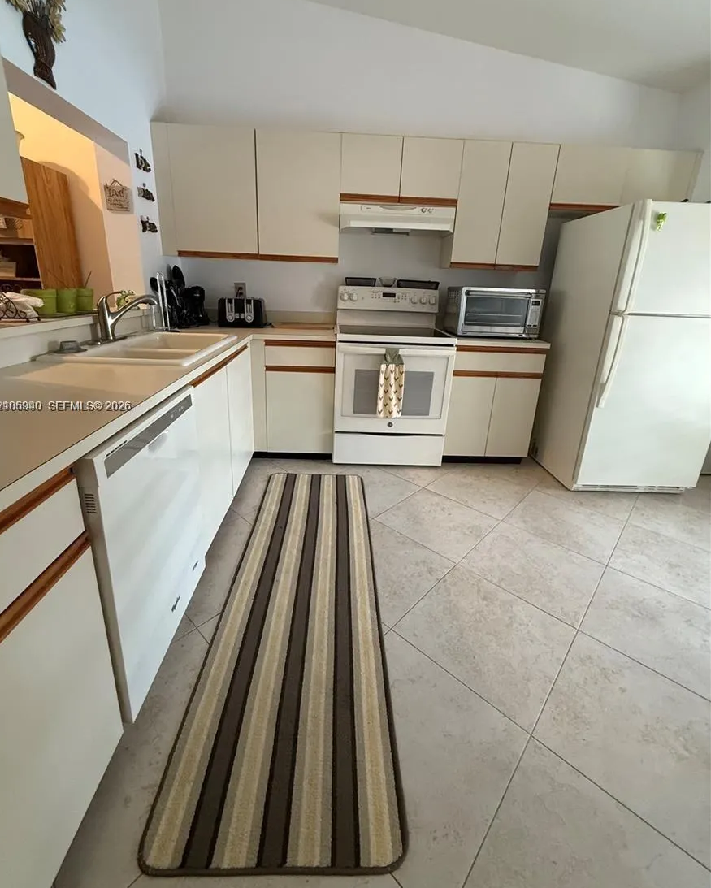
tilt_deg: -16.3
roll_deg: -2.9
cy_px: 407
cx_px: 346
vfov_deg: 96.6
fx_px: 394
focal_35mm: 15
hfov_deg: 84.0
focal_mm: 2.22
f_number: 2.2
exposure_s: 1/65
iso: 320
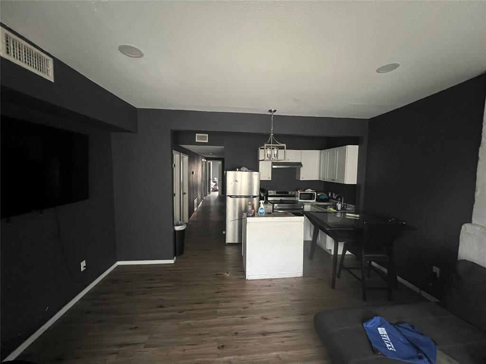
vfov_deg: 89.9
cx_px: 243
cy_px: 182
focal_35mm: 13
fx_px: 183
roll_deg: -0.5
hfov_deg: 106.2
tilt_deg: -5.1
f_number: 1.8
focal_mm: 1.57
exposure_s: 1/41
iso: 1000
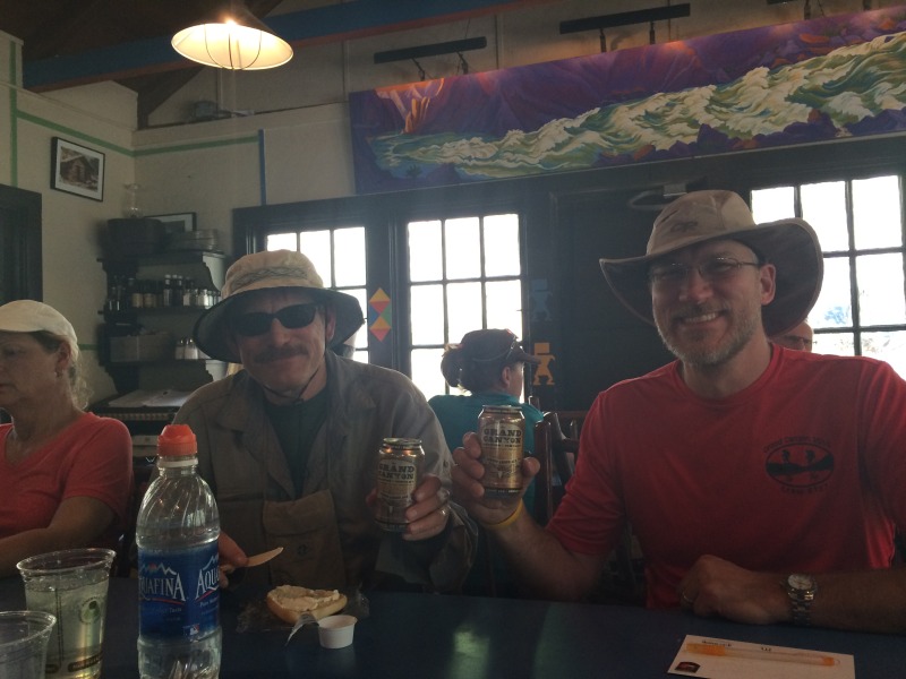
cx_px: 453
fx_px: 759
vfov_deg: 48.2
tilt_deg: +0.6
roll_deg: +1.8
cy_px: 340
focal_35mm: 29
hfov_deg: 61.7
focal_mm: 4.15
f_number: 2.2
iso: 50
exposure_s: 1/30
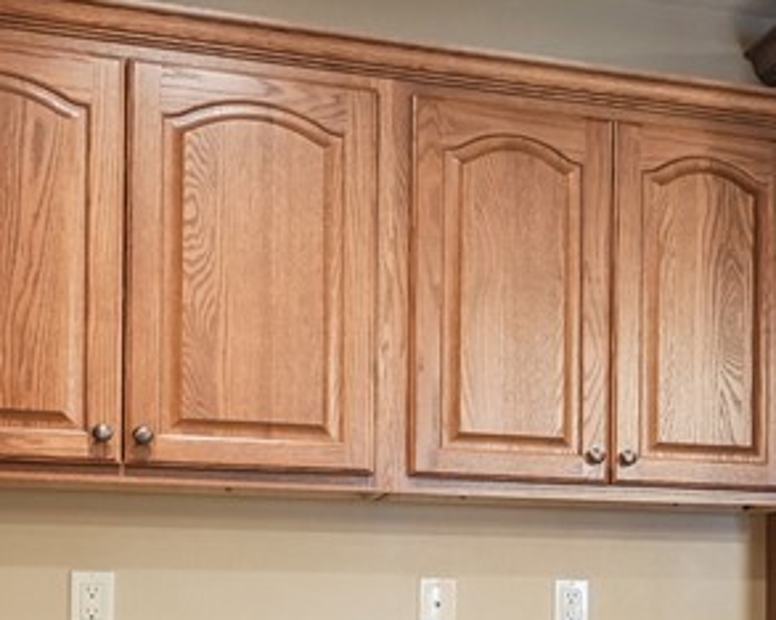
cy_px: 584
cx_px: 1392
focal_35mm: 87
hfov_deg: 17.7
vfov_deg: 17.3
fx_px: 1997
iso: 400
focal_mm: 16
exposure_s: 1/2
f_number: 10
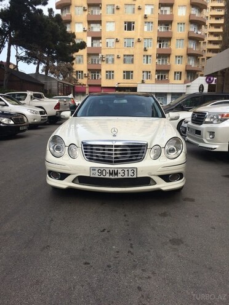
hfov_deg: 48.2
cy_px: 152
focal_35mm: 29
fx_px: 256
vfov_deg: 61.7
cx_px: 114
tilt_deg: -13.9
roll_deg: -0.1
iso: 32
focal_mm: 4.15
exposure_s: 1/1208
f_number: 2.2
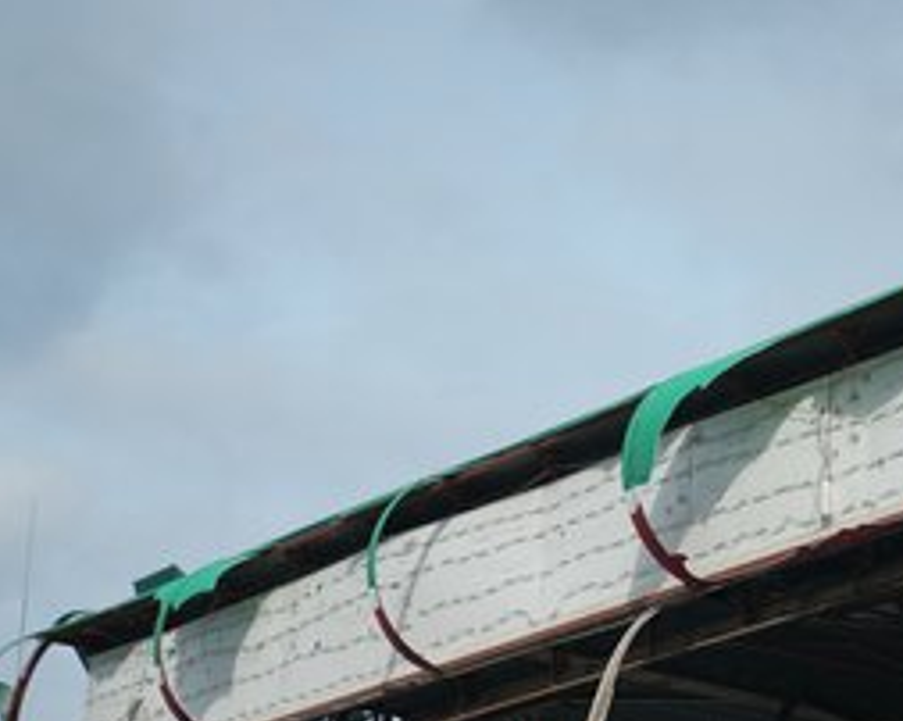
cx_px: 642
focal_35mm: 101
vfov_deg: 15.2
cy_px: 448
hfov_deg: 18.9
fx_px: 2697
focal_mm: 68
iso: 80
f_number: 2.8
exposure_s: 1/50
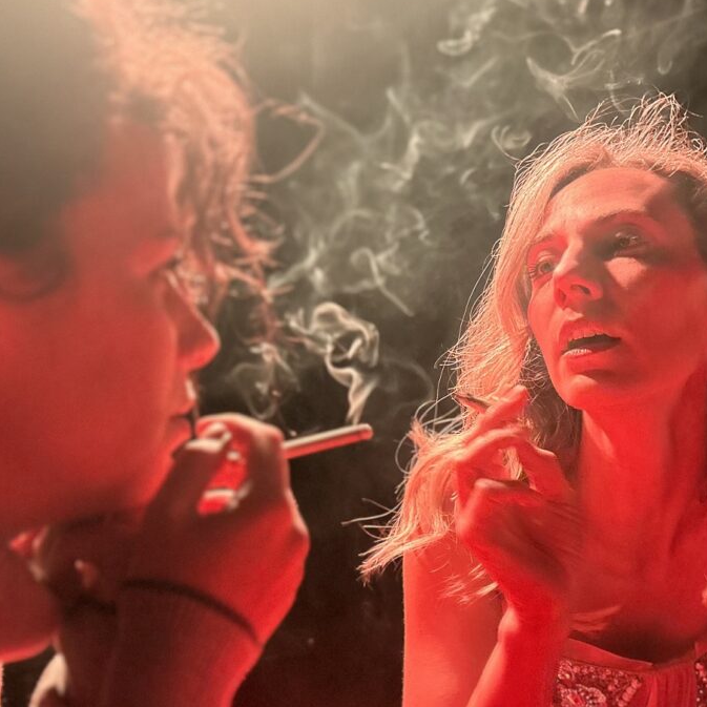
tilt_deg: +3.7
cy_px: 424
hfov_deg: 40.9
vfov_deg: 40.7
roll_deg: +1.0
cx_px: 326
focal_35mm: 41
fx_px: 947
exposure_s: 1/50
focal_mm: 5.7
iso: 500
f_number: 1.5
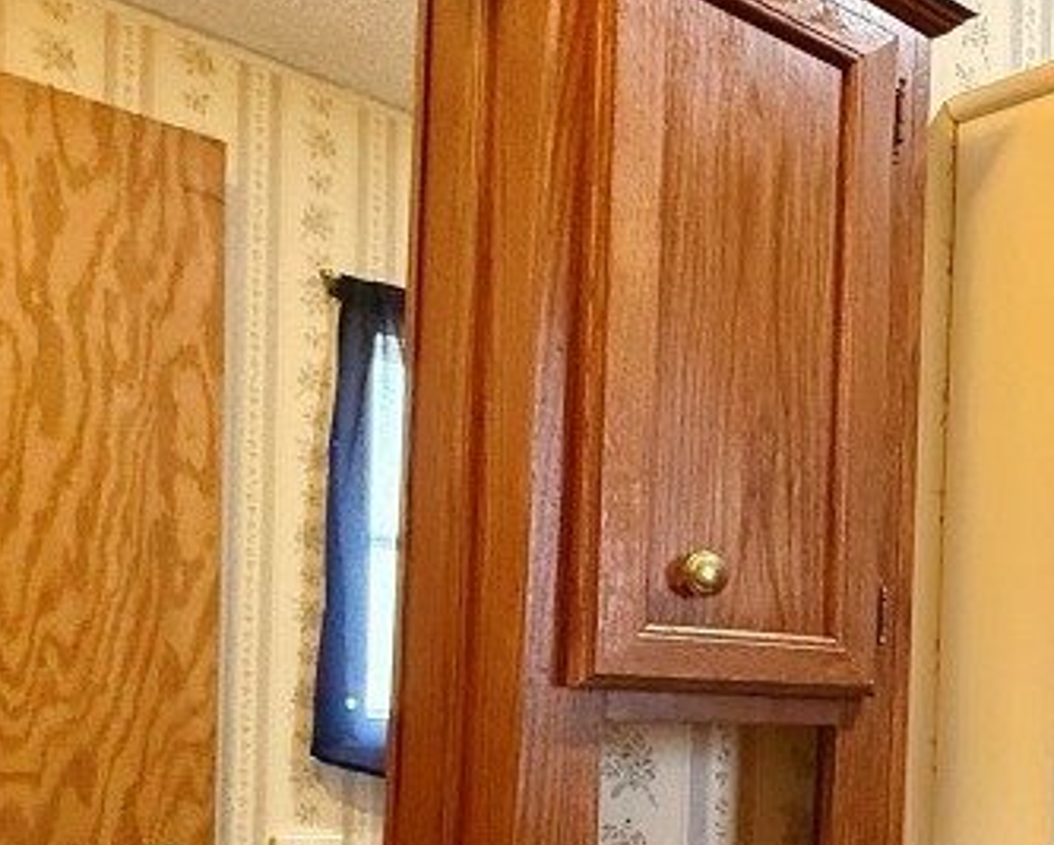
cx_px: 1361
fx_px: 1311
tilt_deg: +0.8
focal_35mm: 42
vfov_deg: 34.3
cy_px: 715
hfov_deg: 32.9
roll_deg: -2.3
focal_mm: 2.22
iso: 400
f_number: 2.2
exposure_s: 1/60
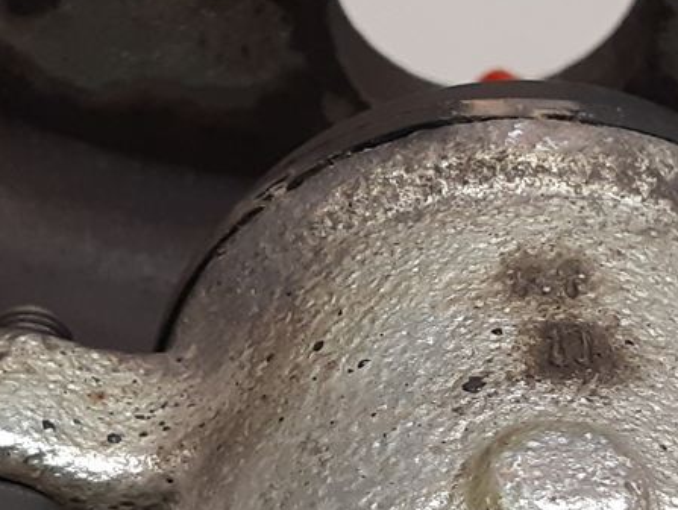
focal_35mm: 119
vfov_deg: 12.5
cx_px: 375
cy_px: 273
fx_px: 2333
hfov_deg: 16.5
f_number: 1.7
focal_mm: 3.93
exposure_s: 1/50
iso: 160
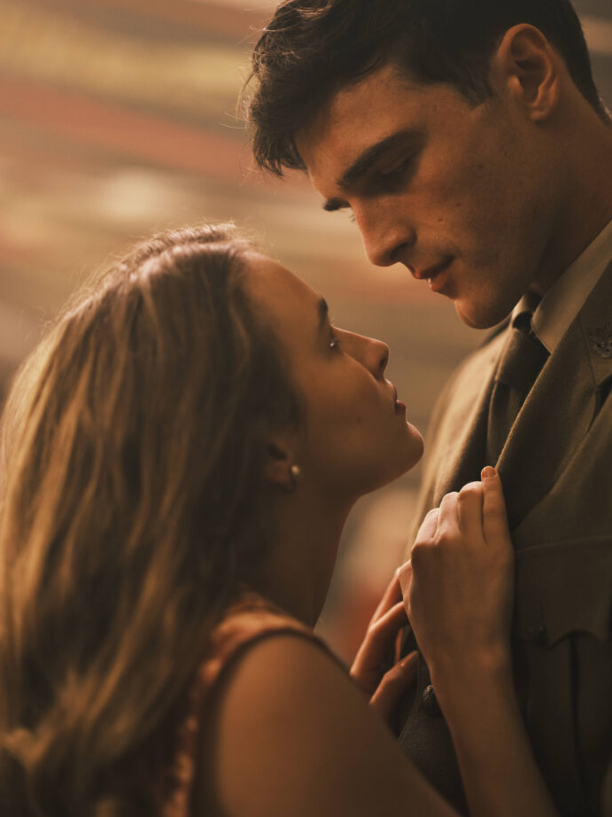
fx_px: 1934
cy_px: 371
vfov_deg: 23.8
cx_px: 350
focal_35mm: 82
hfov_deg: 18.0
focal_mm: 80
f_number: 1.7
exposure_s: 1/125
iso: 2500
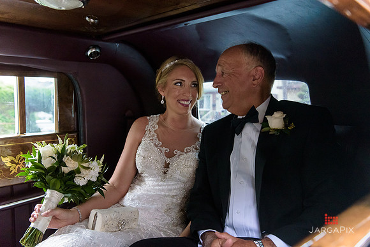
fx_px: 319
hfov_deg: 60.3
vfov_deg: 42.3
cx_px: 185
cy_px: 124
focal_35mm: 31
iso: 3200
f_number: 3.2
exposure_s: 1/125
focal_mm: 31
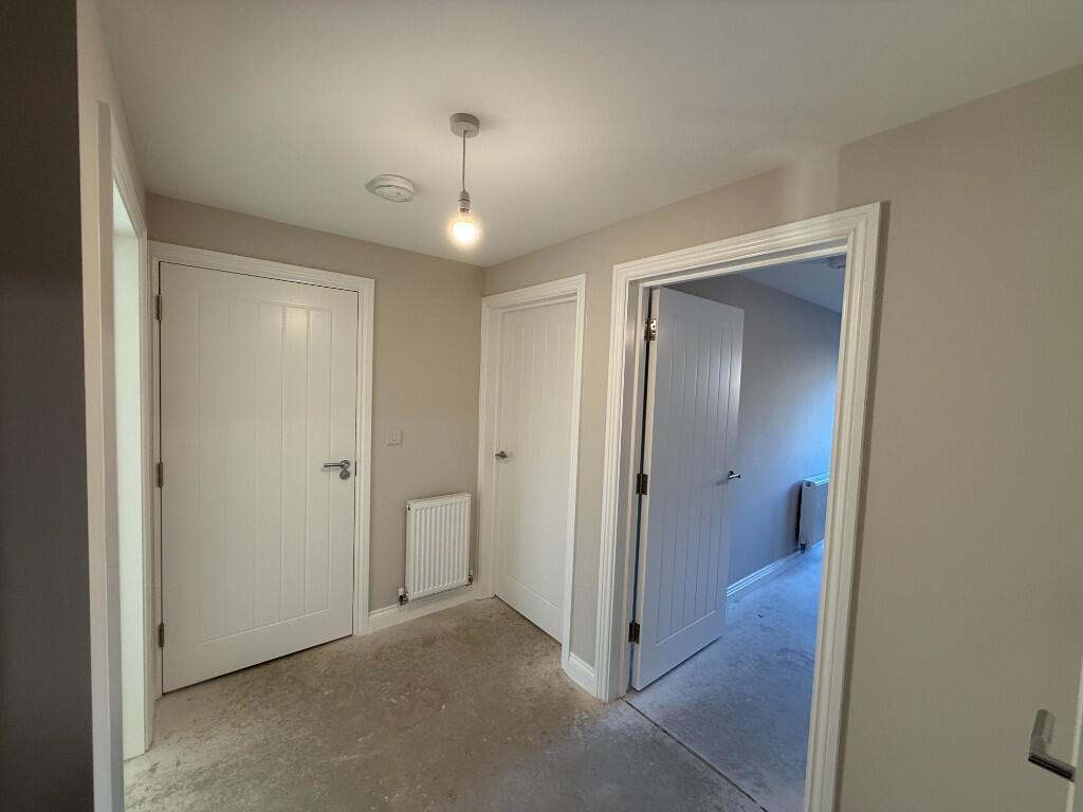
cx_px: 542
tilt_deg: -3.0
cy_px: 406
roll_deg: -2.5
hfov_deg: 102.1
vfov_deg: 85.7
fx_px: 438
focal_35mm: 14
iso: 200
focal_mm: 2.22
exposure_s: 1/100
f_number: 2.2
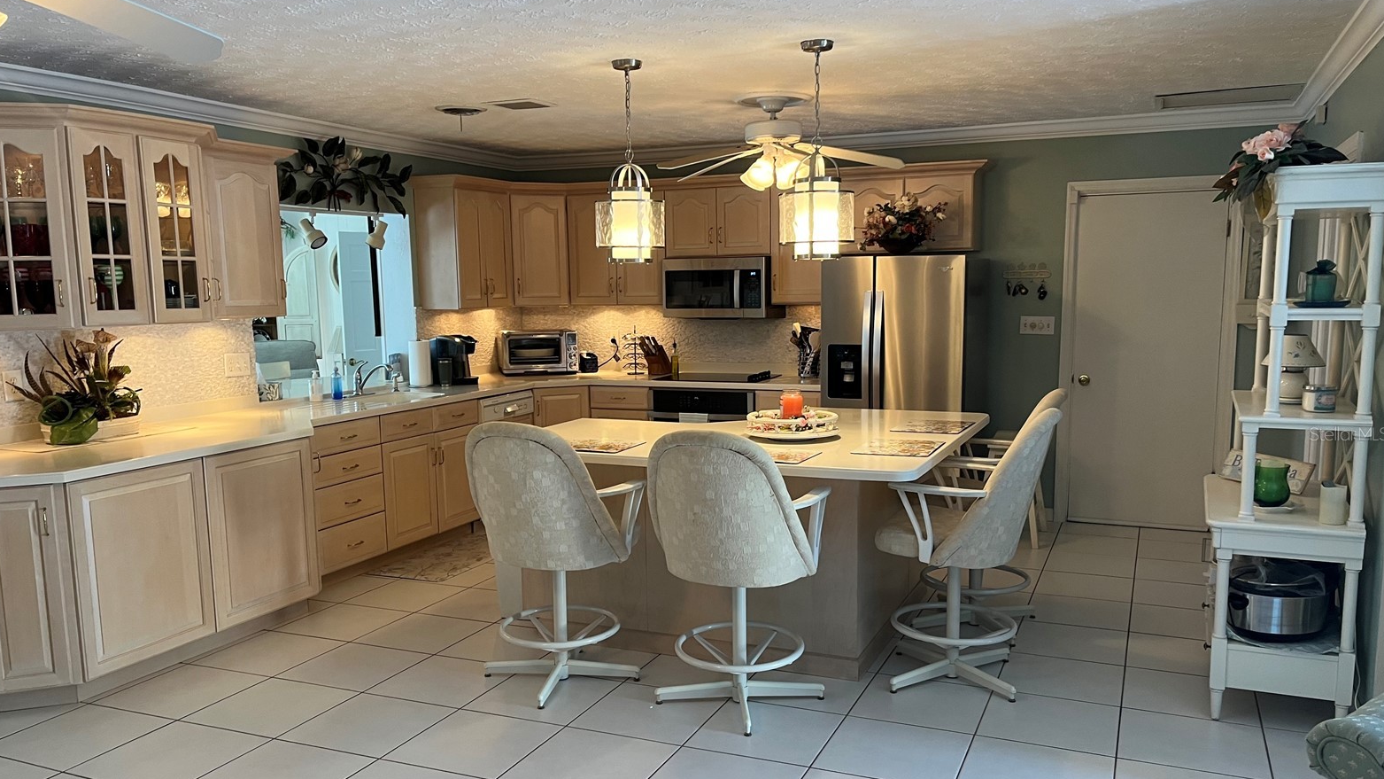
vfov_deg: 40.1
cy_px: 433
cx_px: 684
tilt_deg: -8.7
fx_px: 1064
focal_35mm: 29
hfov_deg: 66.1
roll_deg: +0.6
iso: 100
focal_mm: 5.1
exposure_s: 1/60
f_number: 1.6
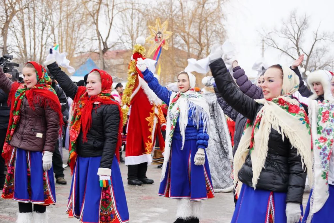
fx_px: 766
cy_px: 112
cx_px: 167
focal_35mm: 82
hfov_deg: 24.6
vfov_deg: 16.6
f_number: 4.5
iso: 100
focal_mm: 55
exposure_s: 1/100
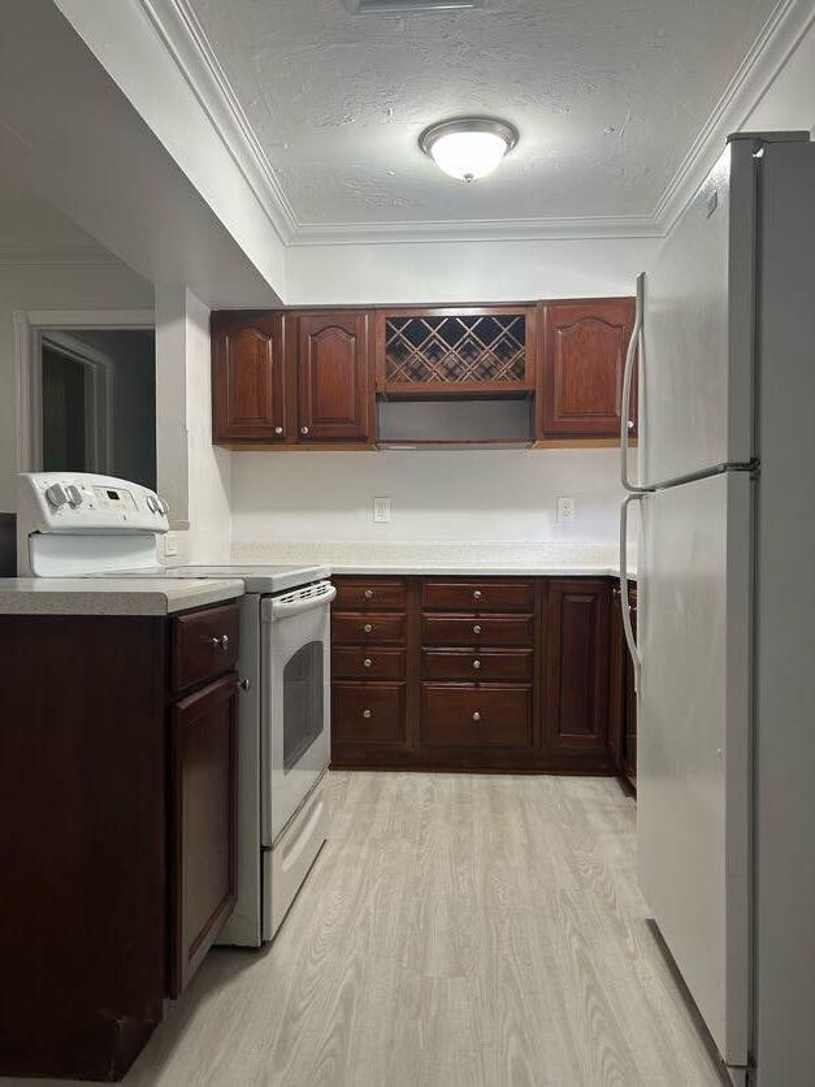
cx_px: 408
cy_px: 544
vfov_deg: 67.3
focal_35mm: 26
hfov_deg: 53.1
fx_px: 816
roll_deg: -0.4
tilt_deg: -1.2
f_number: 1.5
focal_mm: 5.7
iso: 64
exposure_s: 1/60
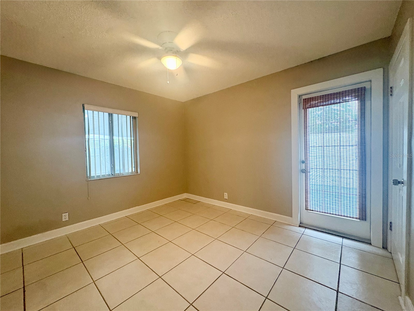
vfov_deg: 85.7
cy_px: 156
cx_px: 207
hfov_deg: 102.1
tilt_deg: -0.9
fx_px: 167
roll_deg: +2.6
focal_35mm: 14
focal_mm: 2.22
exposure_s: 1/60
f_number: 2.2
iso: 500
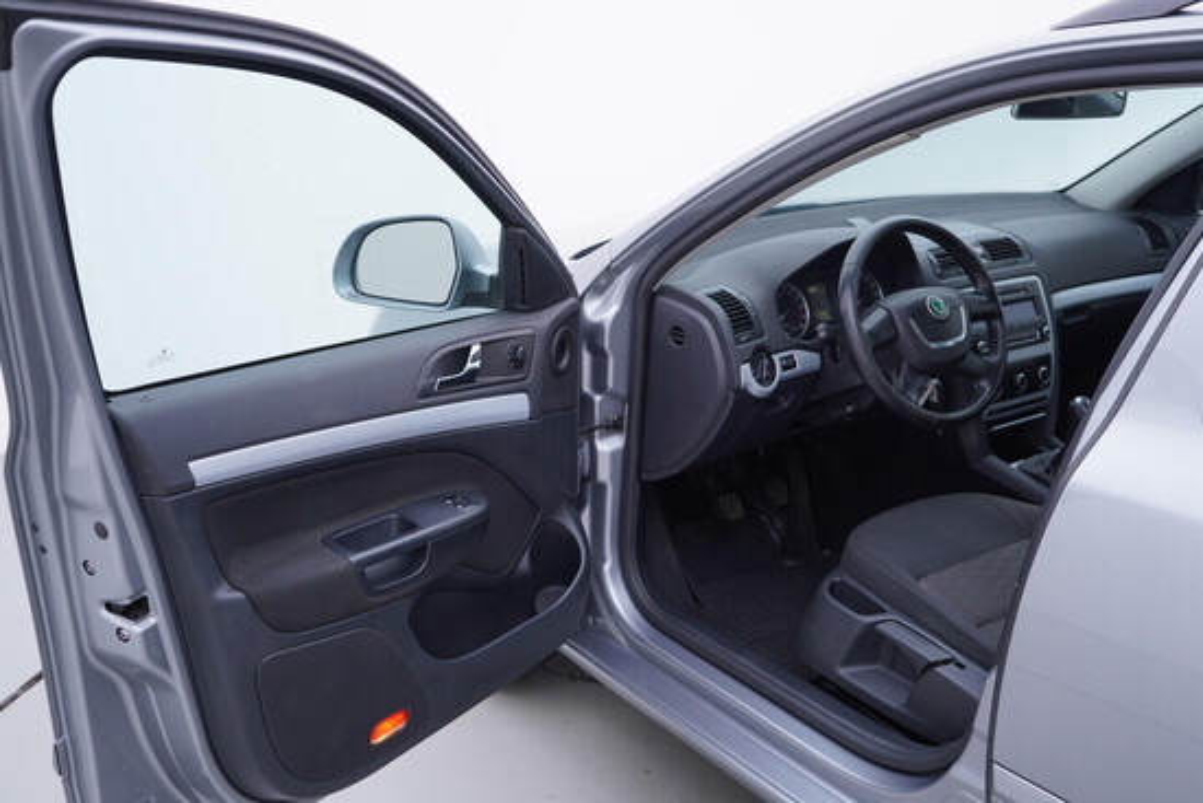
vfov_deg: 36.9
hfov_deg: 53.1
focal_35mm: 36
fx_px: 1203
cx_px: 602
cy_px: 402
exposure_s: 1/50
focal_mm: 24
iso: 125
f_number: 3.2
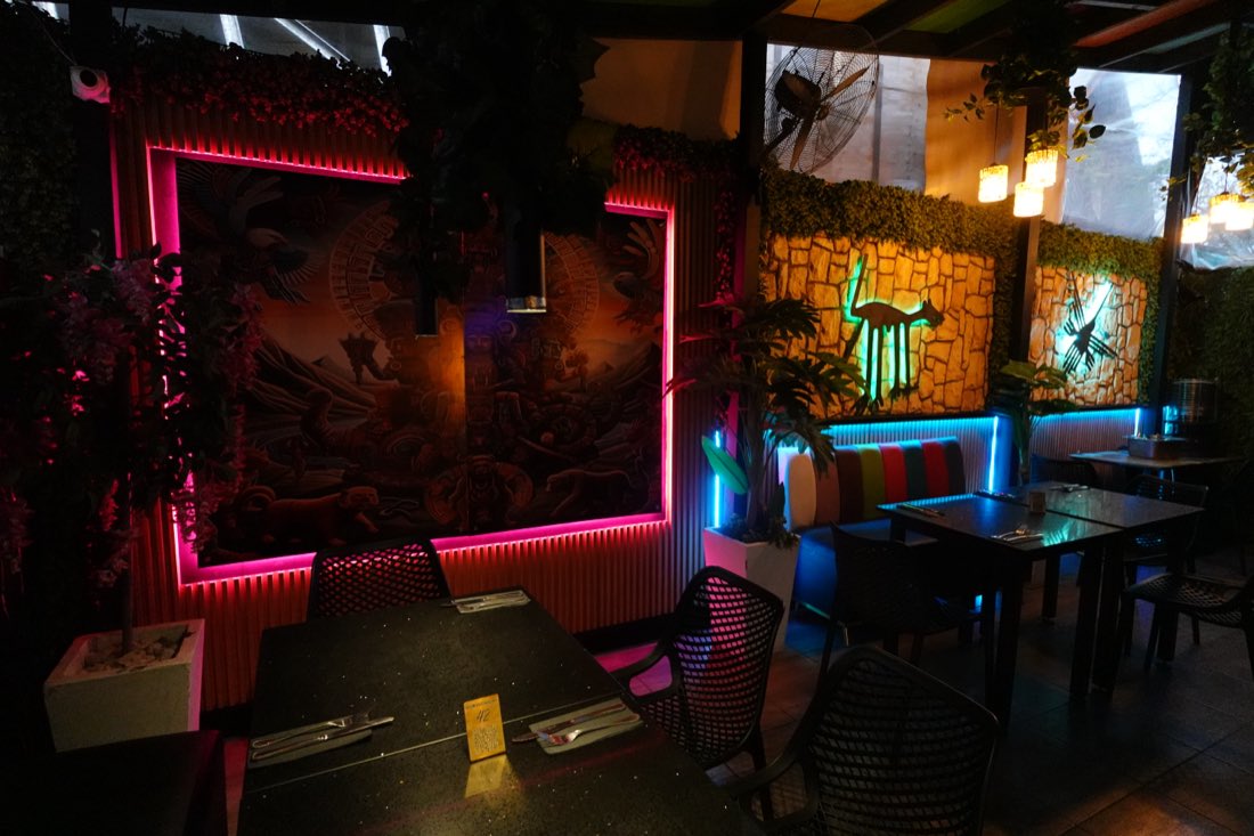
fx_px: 627
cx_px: 627
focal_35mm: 18
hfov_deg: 90.0
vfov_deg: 67.4
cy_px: 418
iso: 2000
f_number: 1.8
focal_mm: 6.9
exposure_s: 1/320
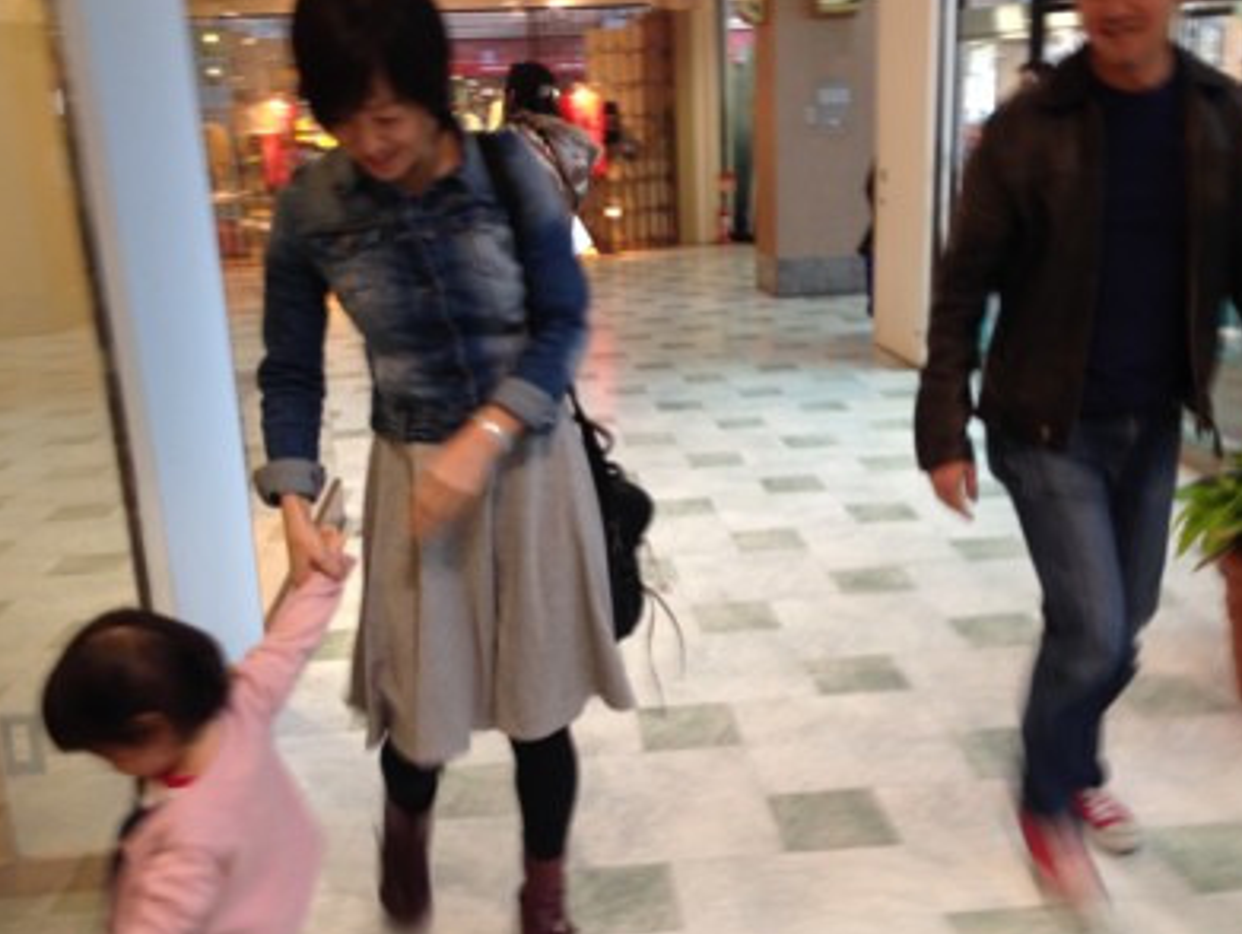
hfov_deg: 48.9
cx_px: 629
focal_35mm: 38
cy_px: 499
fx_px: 1365
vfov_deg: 37.8
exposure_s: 1/24
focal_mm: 4.12
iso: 50
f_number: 2.4
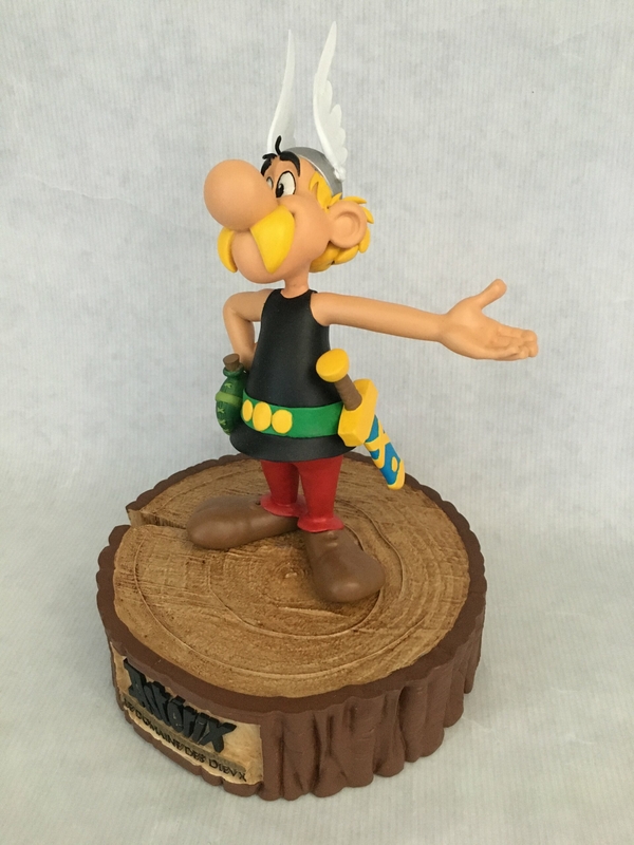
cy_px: 422
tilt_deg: -29.6
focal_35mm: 29
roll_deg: -0.9
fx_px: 708
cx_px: 317
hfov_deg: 48.2
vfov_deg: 61.7
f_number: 2.2
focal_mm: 4.15
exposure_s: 1/17
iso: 320
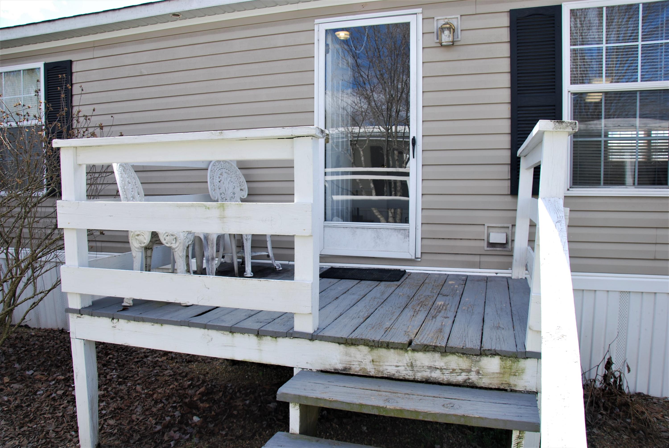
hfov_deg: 67.3
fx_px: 502
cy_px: 224
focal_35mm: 27
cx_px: 334
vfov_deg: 48.0
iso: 100
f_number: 6.3
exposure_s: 1/160
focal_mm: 18
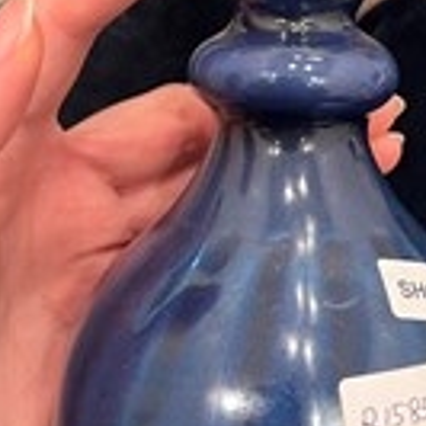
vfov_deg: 24.9
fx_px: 961
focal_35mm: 69
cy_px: 138
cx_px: 317
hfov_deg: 24.7
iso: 250
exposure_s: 1/60
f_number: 1.5
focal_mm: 5.7
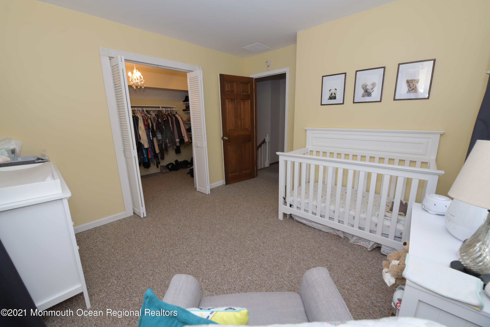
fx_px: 191
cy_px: 164
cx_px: 245
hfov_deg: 104.3
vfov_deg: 81.2
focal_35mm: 14
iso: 500
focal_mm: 14
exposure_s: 1/25
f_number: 8
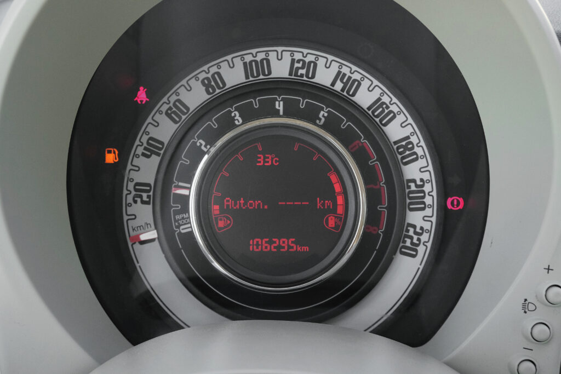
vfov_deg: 31.9
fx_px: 655
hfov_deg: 46.4
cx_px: 280
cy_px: 187
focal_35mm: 42
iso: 2000
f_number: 8
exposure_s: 1/320
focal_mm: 28
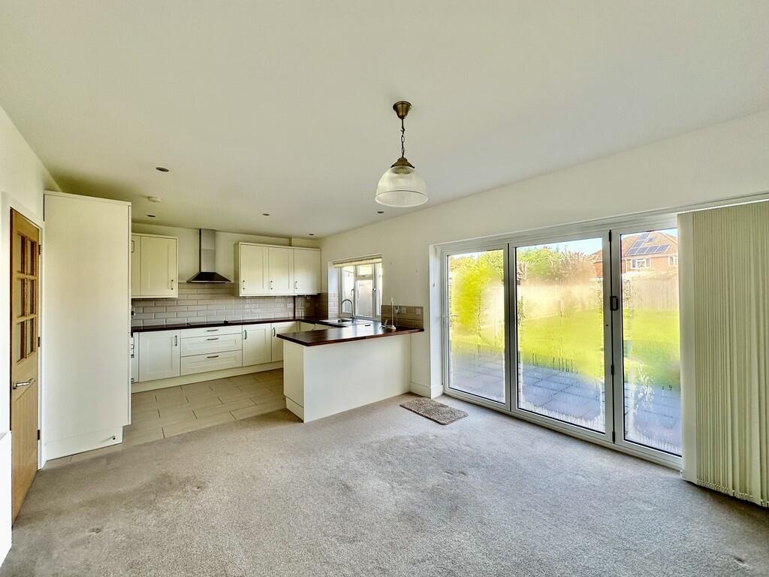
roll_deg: +0.5
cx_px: 384
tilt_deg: +0.7
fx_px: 311
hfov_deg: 102.1
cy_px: 288
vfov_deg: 85.7
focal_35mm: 14
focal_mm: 2.22
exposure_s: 1/151
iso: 40
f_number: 2.2
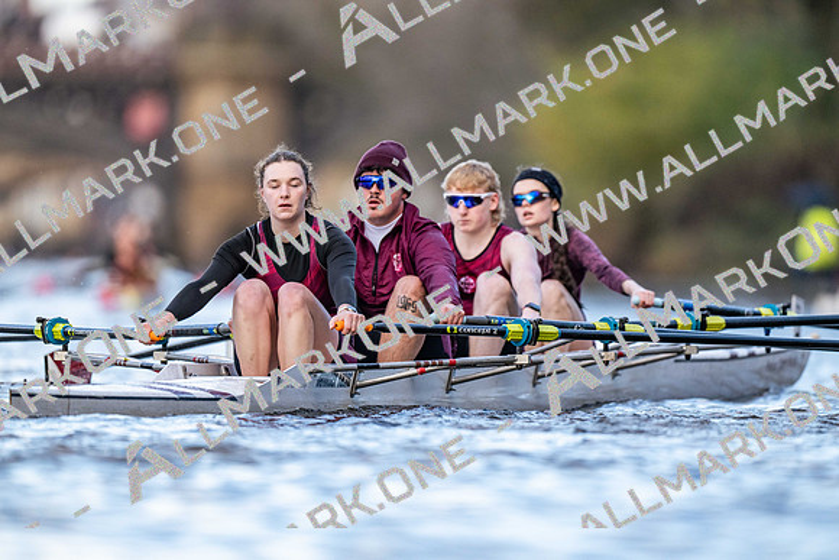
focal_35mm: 600
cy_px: 280
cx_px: 420
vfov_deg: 2.3
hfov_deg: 3.4
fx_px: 13986
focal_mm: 600
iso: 2000
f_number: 4
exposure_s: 1/2500
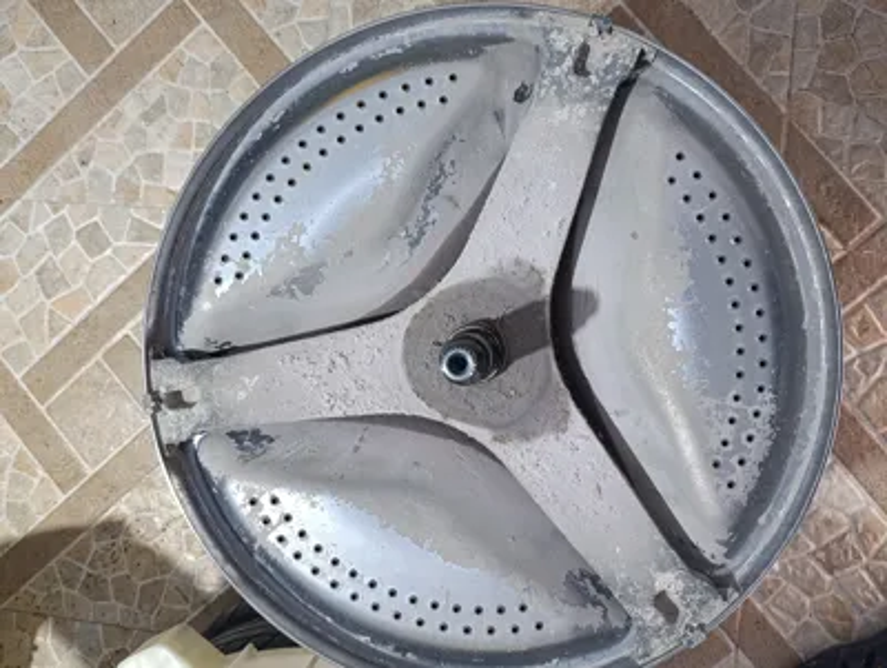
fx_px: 718
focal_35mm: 28
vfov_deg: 49.8
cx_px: 444
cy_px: 334
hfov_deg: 63.4
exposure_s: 1/25
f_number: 1.65
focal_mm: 6.11
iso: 1094
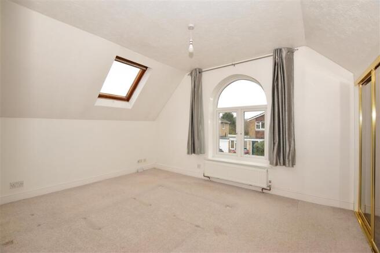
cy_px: 126
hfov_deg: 100.4
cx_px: 190
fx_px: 158
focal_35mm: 15
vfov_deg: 77.3
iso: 400
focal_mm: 10
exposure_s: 1/125
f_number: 5.6
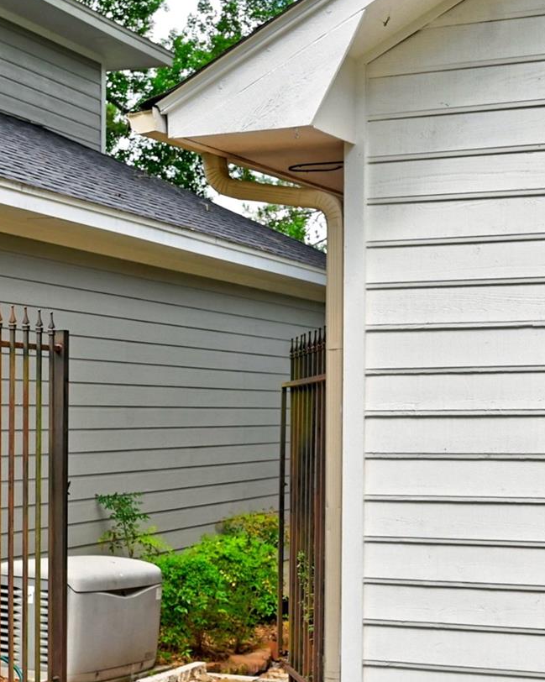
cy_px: 442
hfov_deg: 21.5
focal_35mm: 71
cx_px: 296
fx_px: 1432
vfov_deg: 26.7
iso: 400
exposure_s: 1/400
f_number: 8
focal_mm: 30
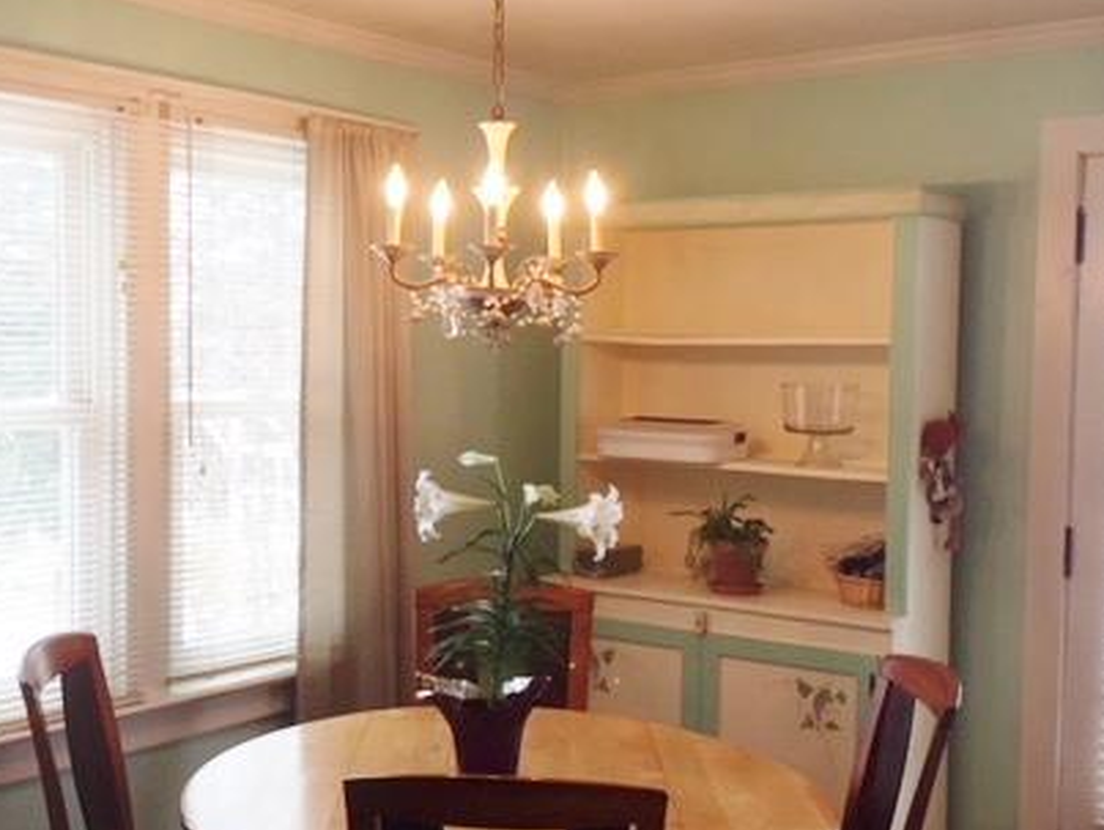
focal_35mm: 46
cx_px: 510
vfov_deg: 31.5
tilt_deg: -4.6
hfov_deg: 41.2
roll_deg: -1.2
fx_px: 1468
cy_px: 457
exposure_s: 1/40
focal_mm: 4.15
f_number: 2.2
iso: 40
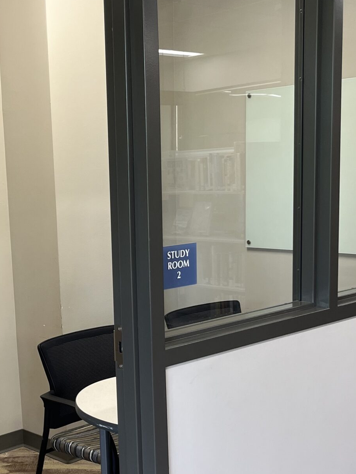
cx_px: 96
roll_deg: +1.2
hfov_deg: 26.3
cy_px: 302
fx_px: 754
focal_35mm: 55
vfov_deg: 34.7
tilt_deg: -9.9
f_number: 1.6
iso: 100
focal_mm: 5.1
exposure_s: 1/100
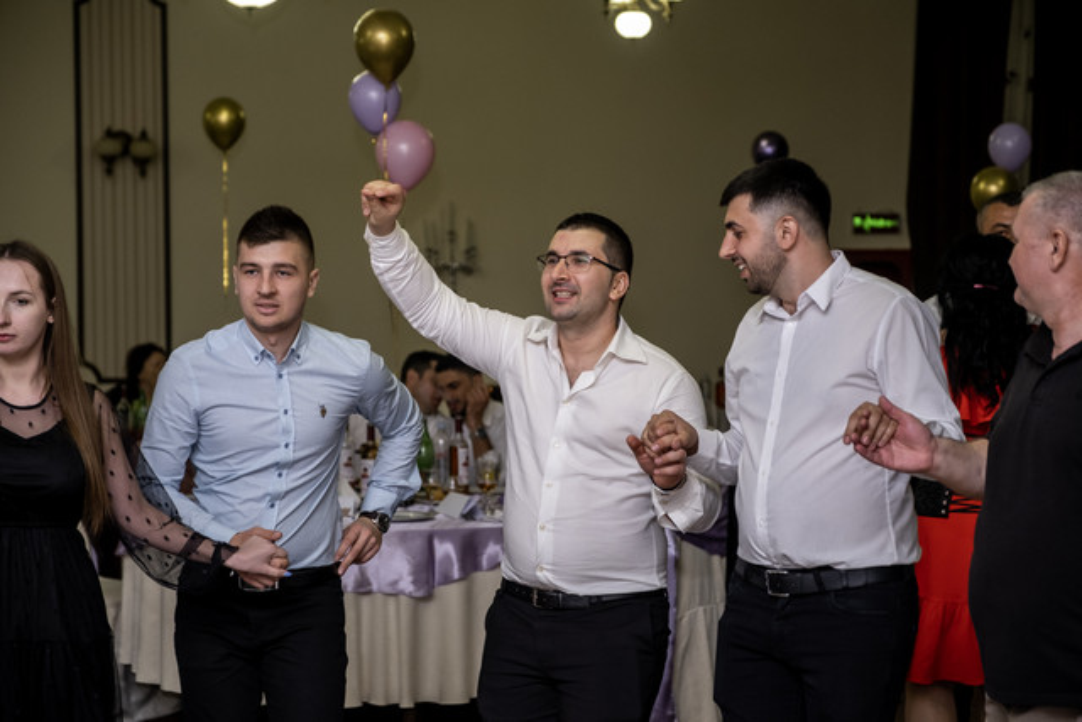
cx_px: 541
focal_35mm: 83
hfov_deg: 24.5
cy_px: 361
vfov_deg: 16.5
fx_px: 2495
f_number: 2.8
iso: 1000
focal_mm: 55
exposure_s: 1/160
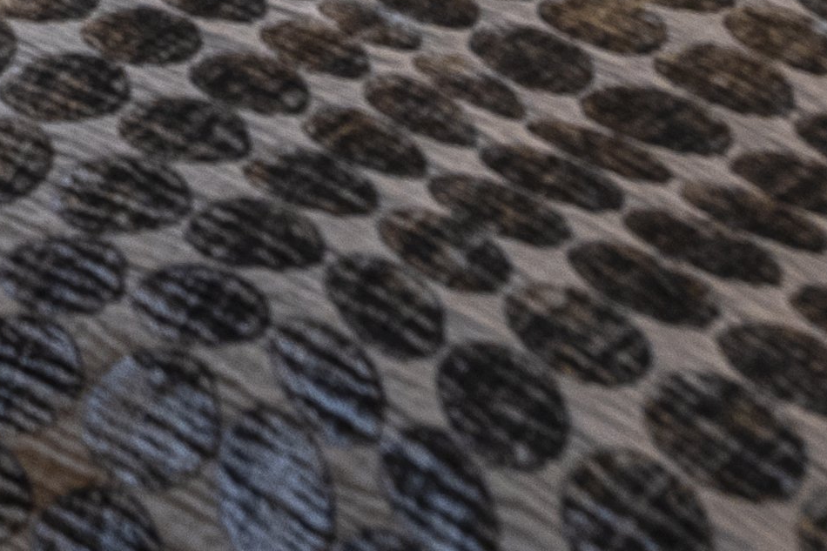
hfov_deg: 13.8
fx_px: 2756
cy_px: -925
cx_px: -936
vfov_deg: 9.6
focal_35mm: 120
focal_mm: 19
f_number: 6.3
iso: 400
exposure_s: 1/6
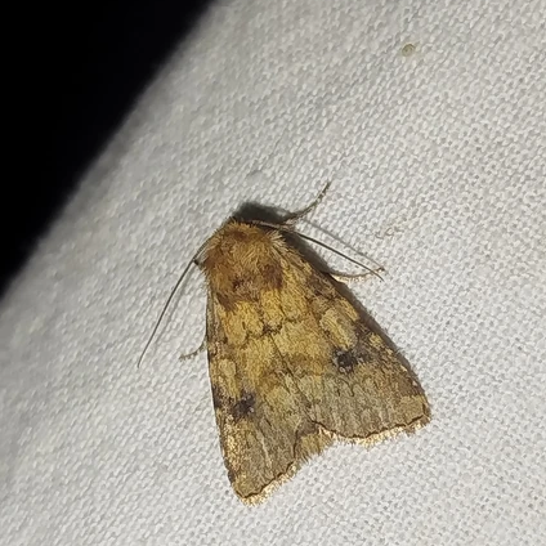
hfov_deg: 15.6
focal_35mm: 112
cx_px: 294
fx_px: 1999
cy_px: 362
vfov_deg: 15.5
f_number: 1.7
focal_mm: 5.31
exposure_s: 1/50
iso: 80
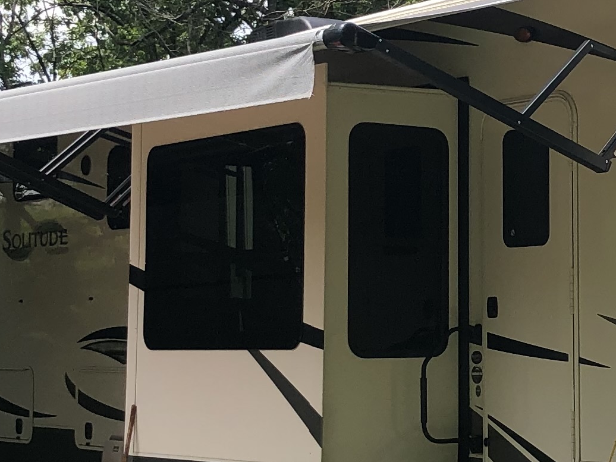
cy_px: 262
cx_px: 562
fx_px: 1940
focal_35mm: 109
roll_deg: +0.3
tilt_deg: +3.2
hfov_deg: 17.8
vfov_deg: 13.6
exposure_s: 1/941
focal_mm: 3.99
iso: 20
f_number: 1.8
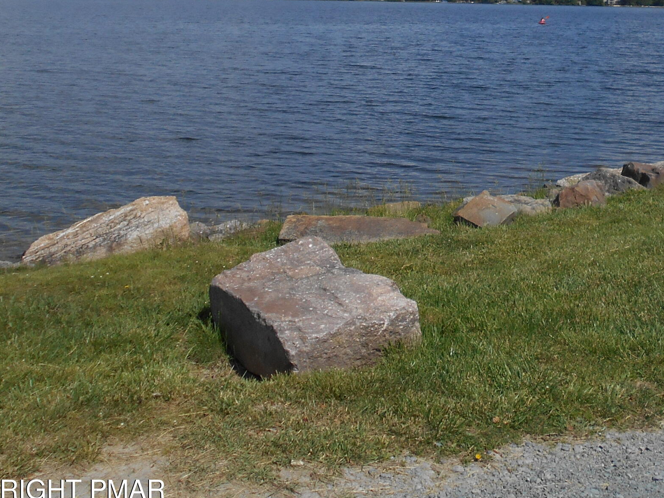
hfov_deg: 37.5
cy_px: 55
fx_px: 959
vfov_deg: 28.1
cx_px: 474
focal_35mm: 50
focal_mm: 4.6
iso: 80
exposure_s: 1/1250
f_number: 3.2
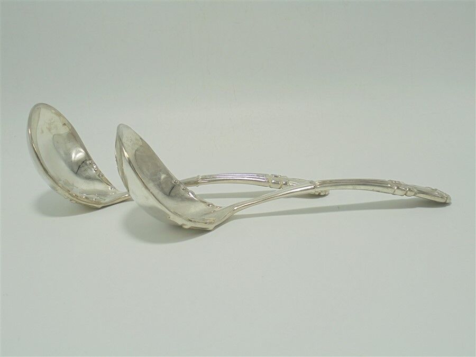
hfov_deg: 49.0
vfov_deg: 37.7
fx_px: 523
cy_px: 178
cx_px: 238
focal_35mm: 38
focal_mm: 6.9
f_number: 4.2
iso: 100
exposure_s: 1/80
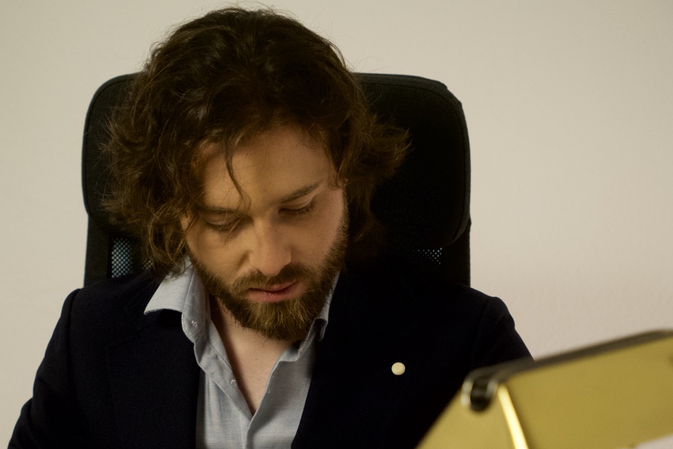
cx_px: 240
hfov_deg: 22.6
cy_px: 378
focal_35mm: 90
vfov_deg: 15.1
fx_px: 1682
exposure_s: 1/250
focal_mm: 34
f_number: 2.8
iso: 1600
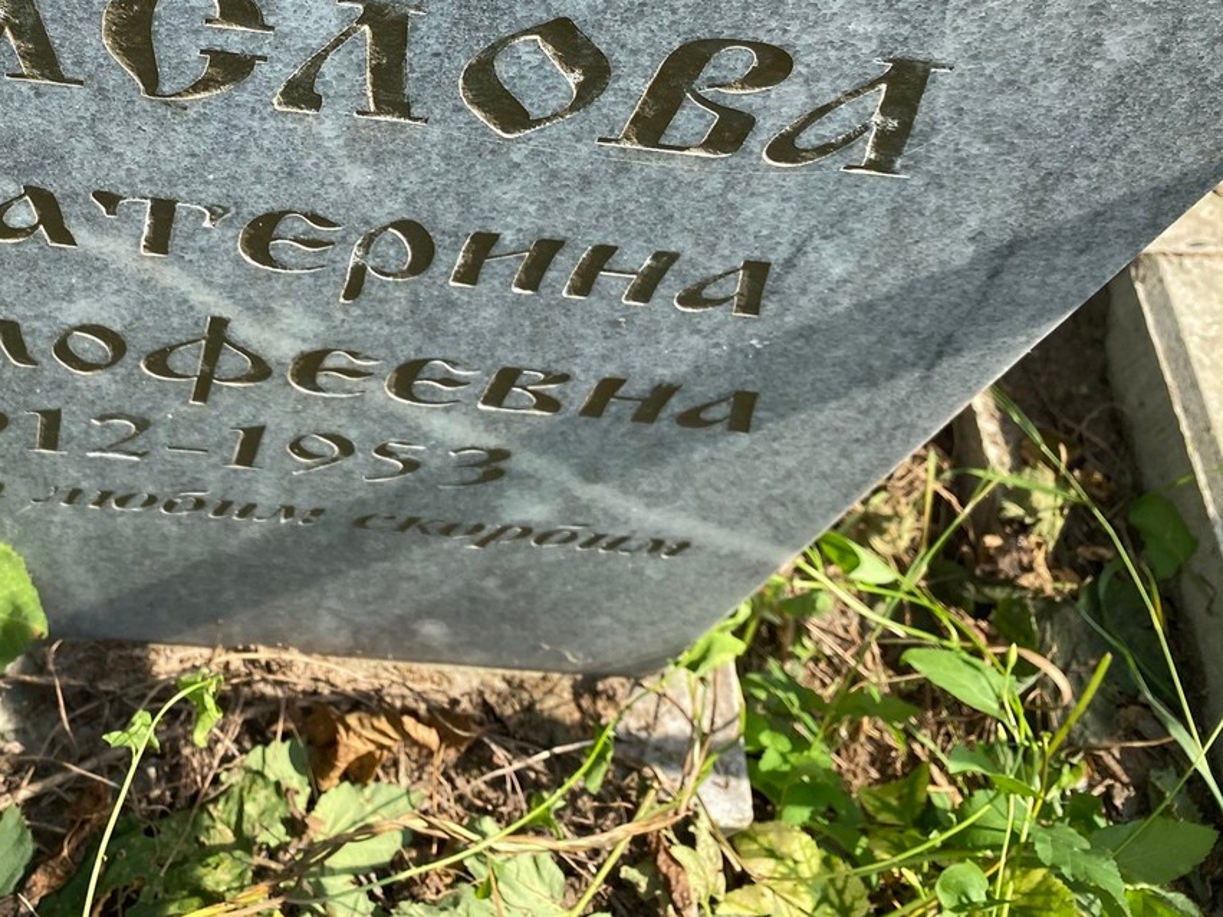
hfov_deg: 41.6
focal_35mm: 44
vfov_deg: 31.8
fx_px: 1554
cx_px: 292
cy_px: 147
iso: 32
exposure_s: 1/998
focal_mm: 4.25
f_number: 1.8
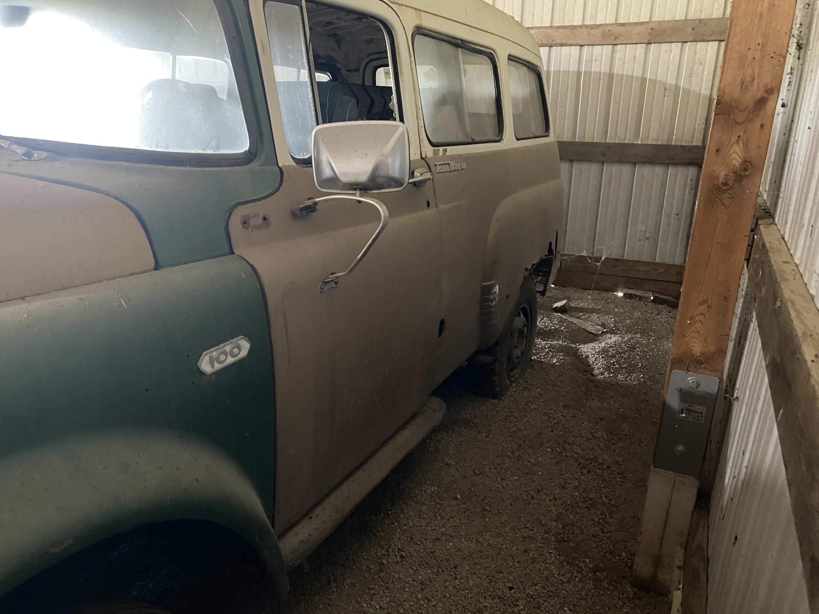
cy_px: 307
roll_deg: -0.4
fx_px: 615
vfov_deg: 53.1
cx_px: 410
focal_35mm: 26
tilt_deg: -18.6
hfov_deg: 67.3
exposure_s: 1/30
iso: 1000
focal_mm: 4.25
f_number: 1.8
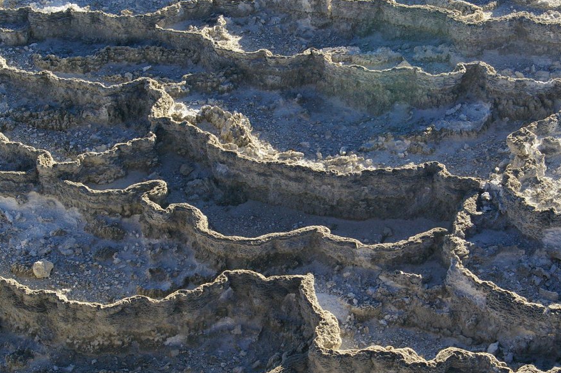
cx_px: 287
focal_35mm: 78
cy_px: 212
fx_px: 1214
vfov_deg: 17.5
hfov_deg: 26.0
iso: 800
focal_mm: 38
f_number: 13
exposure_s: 1/350
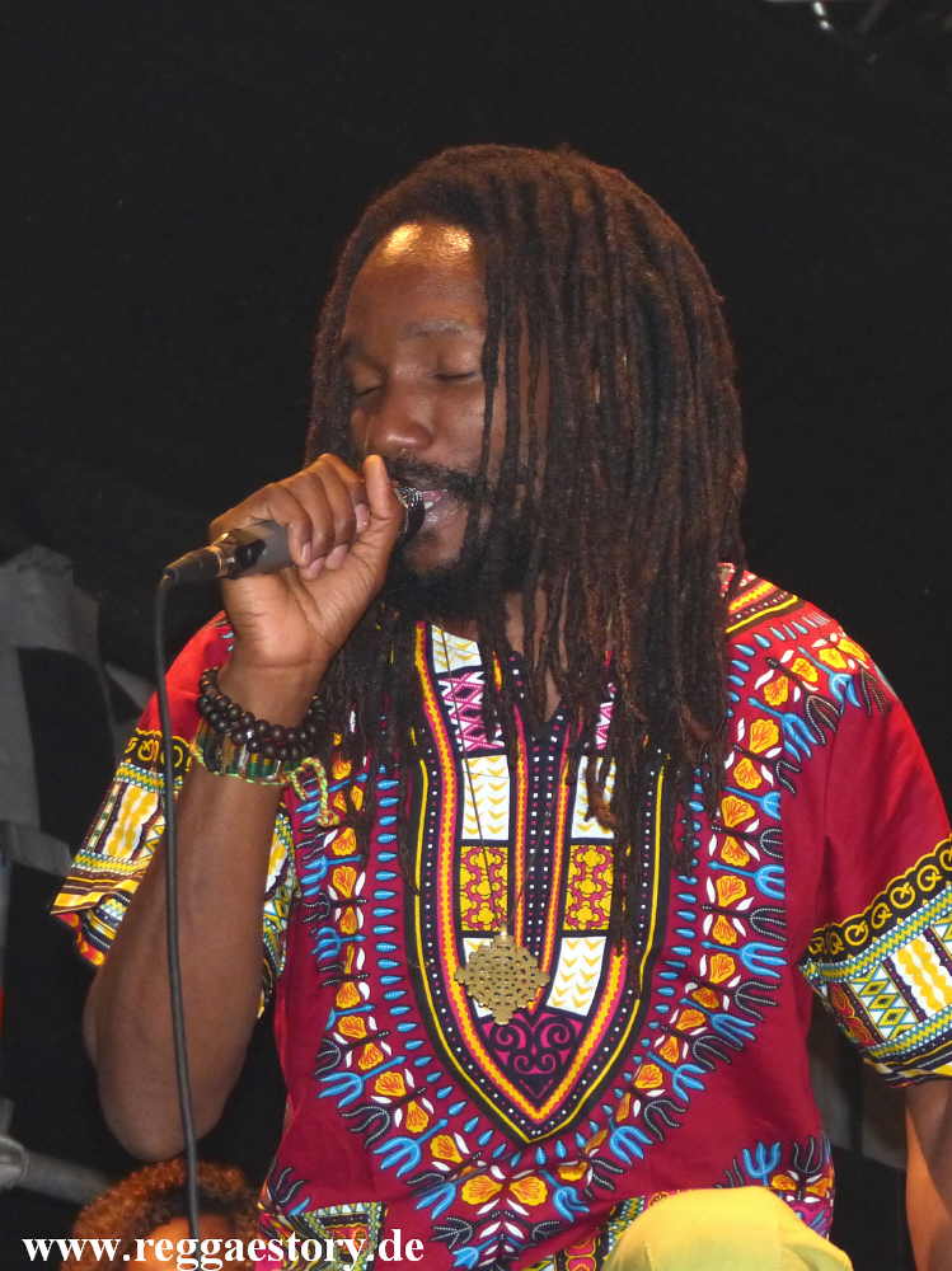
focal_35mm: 114
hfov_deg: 13.0
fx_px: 4184
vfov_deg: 17.3
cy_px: 636
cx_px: 476
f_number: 2.8
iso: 400
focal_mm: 20.5
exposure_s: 1/60
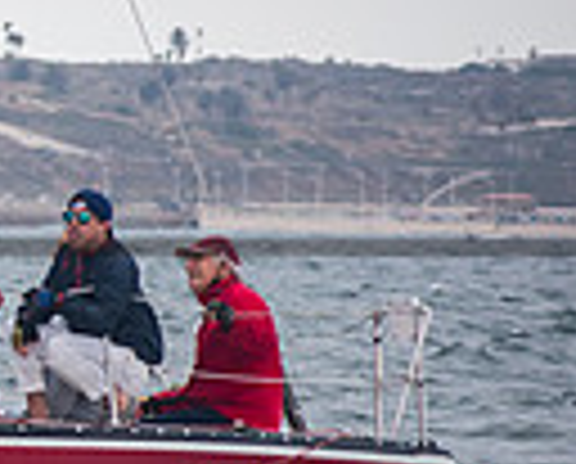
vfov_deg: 1.9
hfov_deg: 2.3
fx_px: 14130
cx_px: -720
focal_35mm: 827
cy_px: 354
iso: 400
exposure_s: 1/500
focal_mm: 130
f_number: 5.6
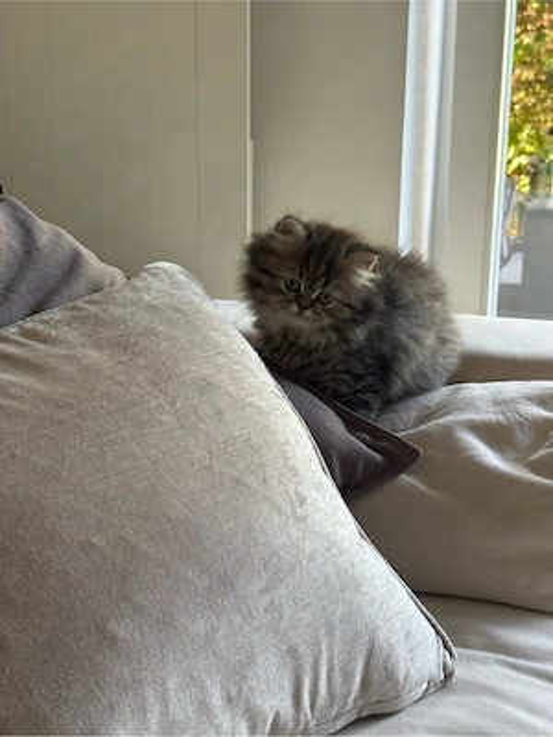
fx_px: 1022
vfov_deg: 39.7
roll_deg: -1.7
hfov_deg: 30.3
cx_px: 276
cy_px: 368
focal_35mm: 48
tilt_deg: -14.3
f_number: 1.78
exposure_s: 1/60
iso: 250
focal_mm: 6.76
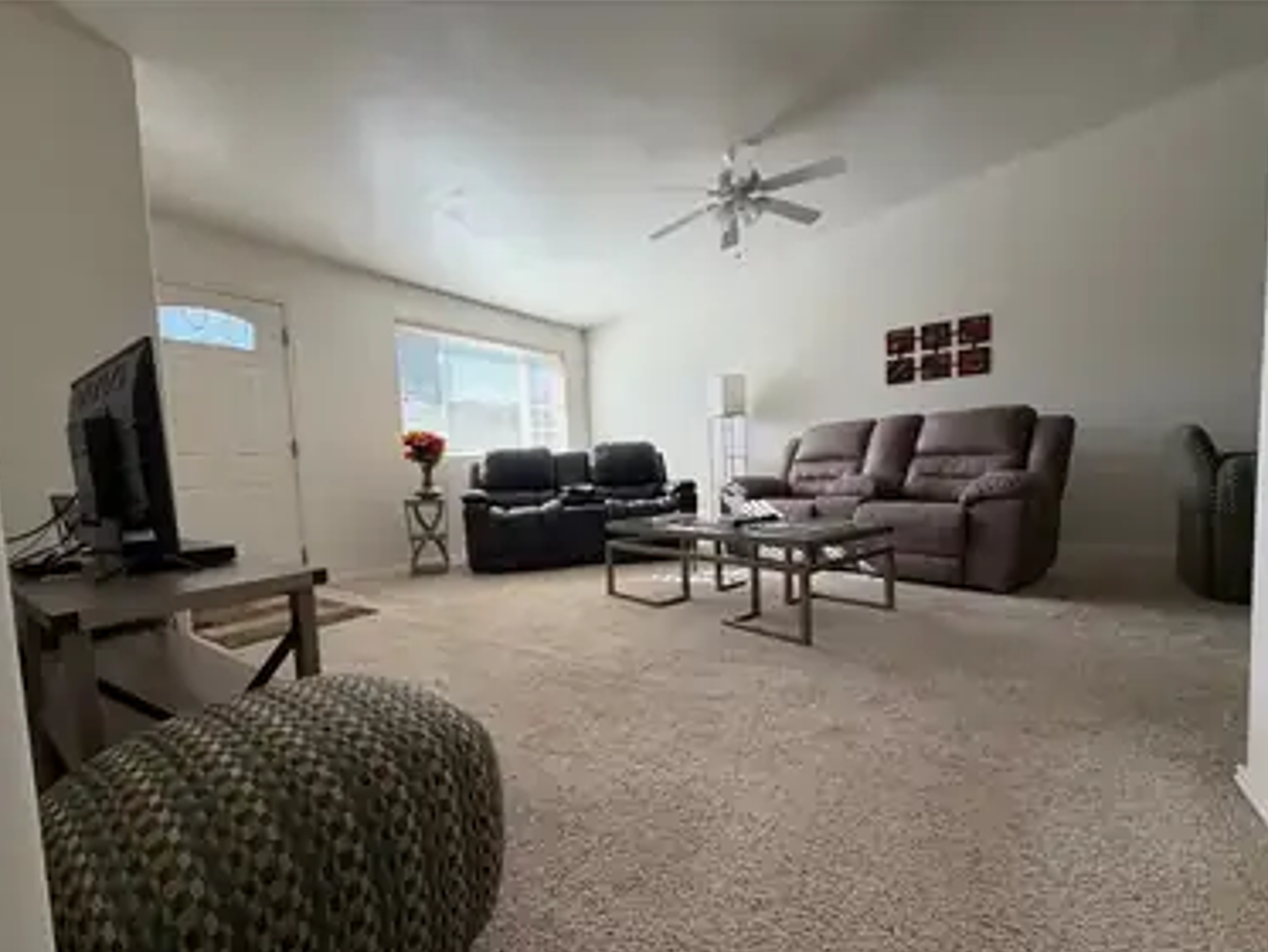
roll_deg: +2.9
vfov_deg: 81.7
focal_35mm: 15
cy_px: 507
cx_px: 612
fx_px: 550
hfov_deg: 98.1
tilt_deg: -2.0
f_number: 2.2
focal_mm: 2.22
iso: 80
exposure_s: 1/121
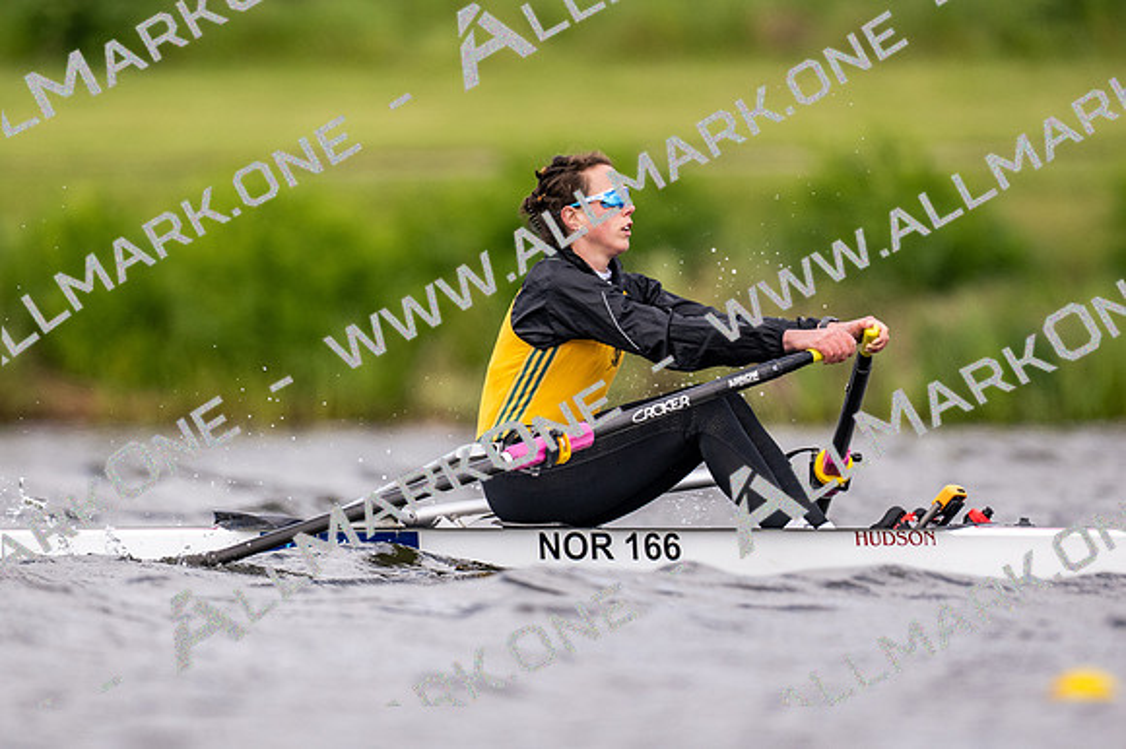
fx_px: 28133
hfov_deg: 2.3
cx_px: 563
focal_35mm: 900
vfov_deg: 1.5
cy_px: 374
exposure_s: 1/2500
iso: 560
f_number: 4
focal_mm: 600
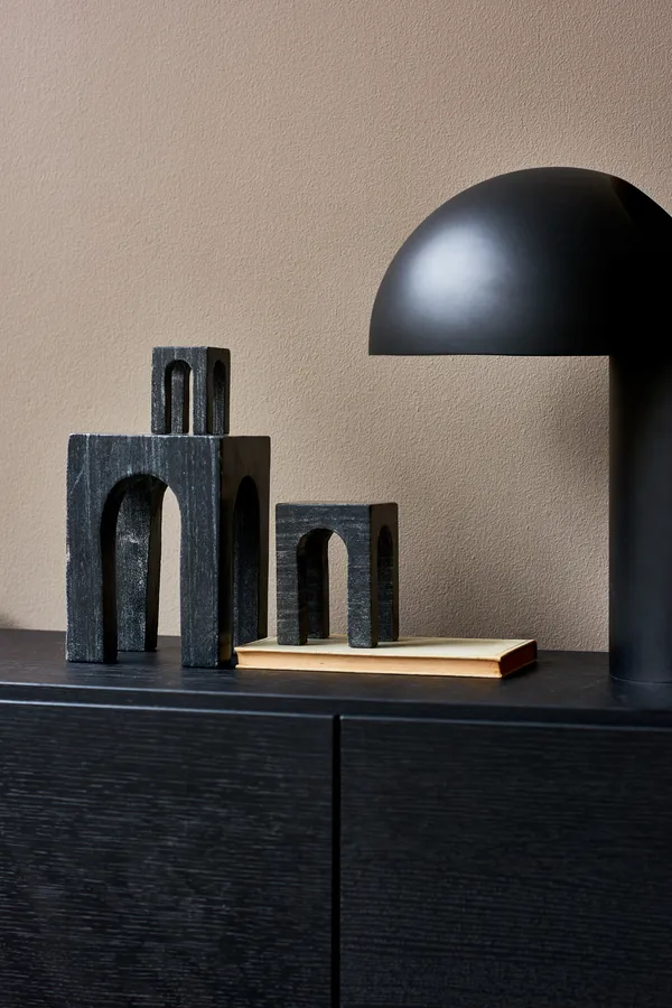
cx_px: 336
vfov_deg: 23.9
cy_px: 504
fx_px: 2380
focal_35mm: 85
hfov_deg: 16.1
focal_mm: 85
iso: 100
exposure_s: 1.3
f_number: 4.5
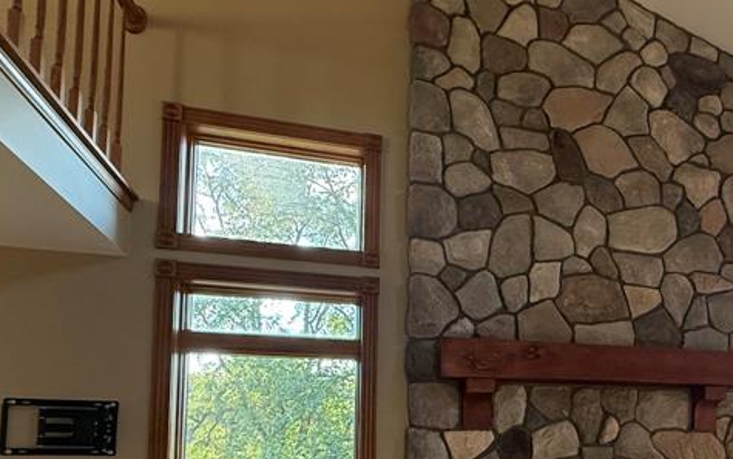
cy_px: 408
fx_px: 639
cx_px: 577
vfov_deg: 37.1
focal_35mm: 32
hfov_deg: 55.8
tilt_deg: +5.5
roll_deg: -0.4
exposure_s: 1/120
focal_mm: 2.22
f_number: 2.2
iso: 320
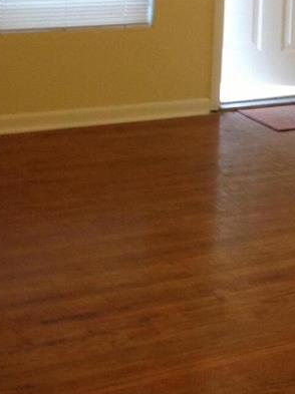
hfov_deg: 13.5
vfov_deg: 17.9
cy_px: -7
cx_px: 347
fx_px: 1218
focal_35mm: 107
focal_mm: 4.28
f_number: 2.4
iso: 125
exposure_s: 1/20
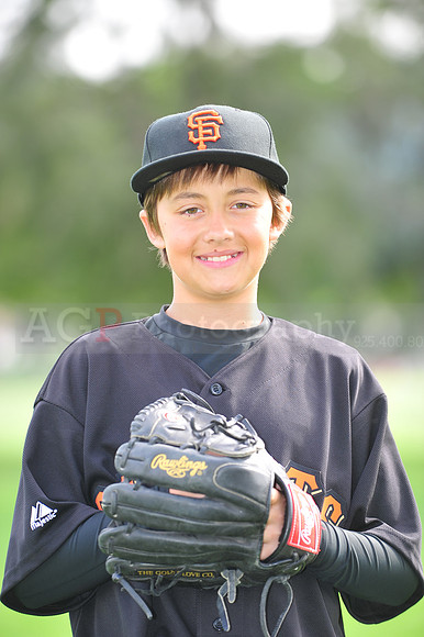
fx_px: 3537
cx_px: 212
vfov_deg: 10.3
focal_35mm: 200
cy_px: 318
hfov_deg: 6.9
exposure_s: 1/160
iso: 200
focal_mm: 200
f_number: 4.5
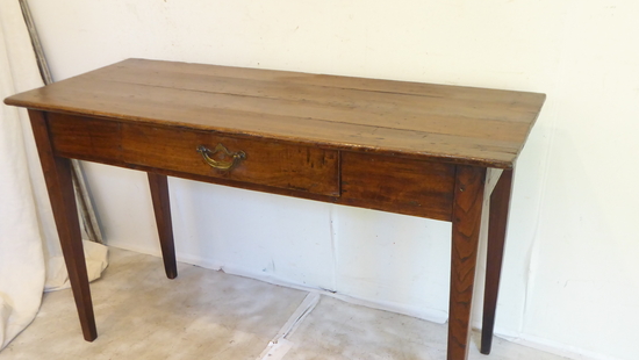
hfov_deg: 52.8
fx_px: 644
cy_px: 245
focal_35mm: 38
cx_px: 314
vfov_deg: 31.0
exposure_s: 1/20
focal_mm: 5.4
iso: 400
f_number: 3.5
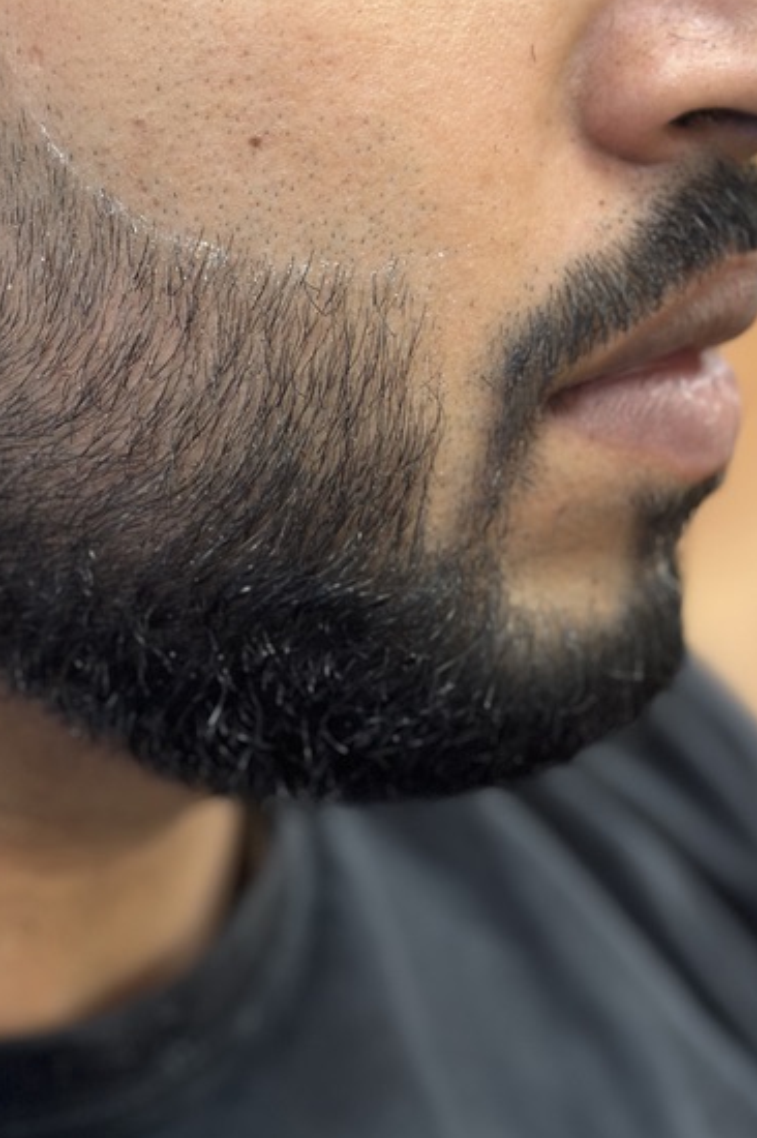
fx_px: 2937
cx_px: 139
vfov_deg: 21.9
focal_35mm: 93
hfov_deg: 14.6
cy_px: 505
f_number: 1.78
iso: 125
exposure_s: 1/60
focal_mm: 6.86
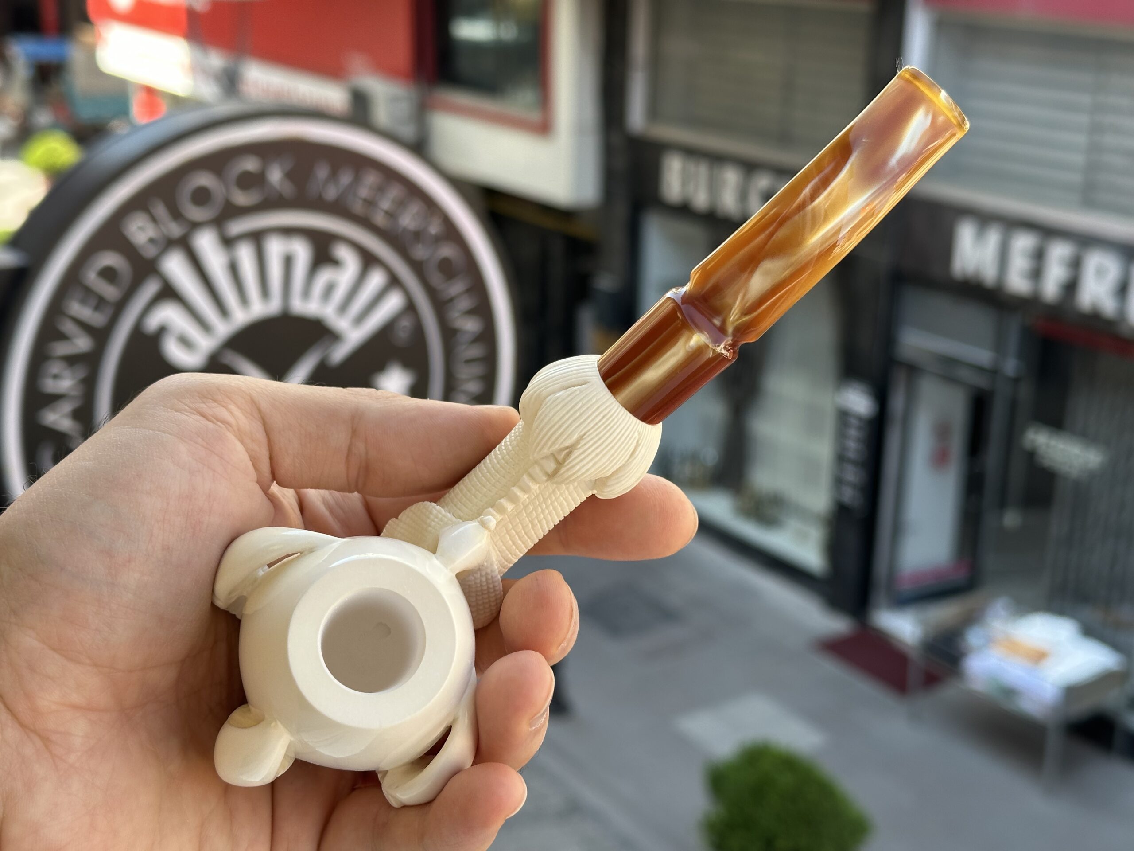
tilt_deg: -18.7
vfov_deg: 30.3
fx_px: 1572
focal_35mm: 48
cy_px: 426
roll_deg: -1.0
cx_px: 567
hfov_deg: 39.7
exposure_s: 1/414
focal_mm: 6.86
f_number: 1.78
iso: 64
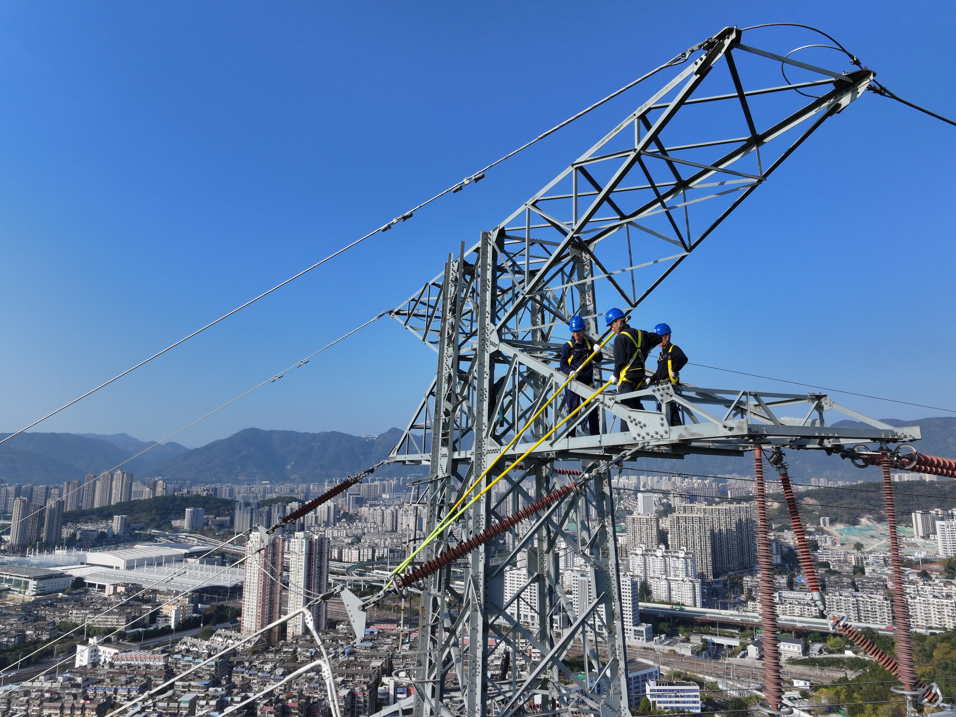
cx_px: 478
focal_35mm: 24
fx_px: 663
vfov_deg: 56.8
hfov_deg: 71.6
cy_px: 358
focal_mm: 12.29
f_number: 8
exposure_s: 1/240
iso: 100
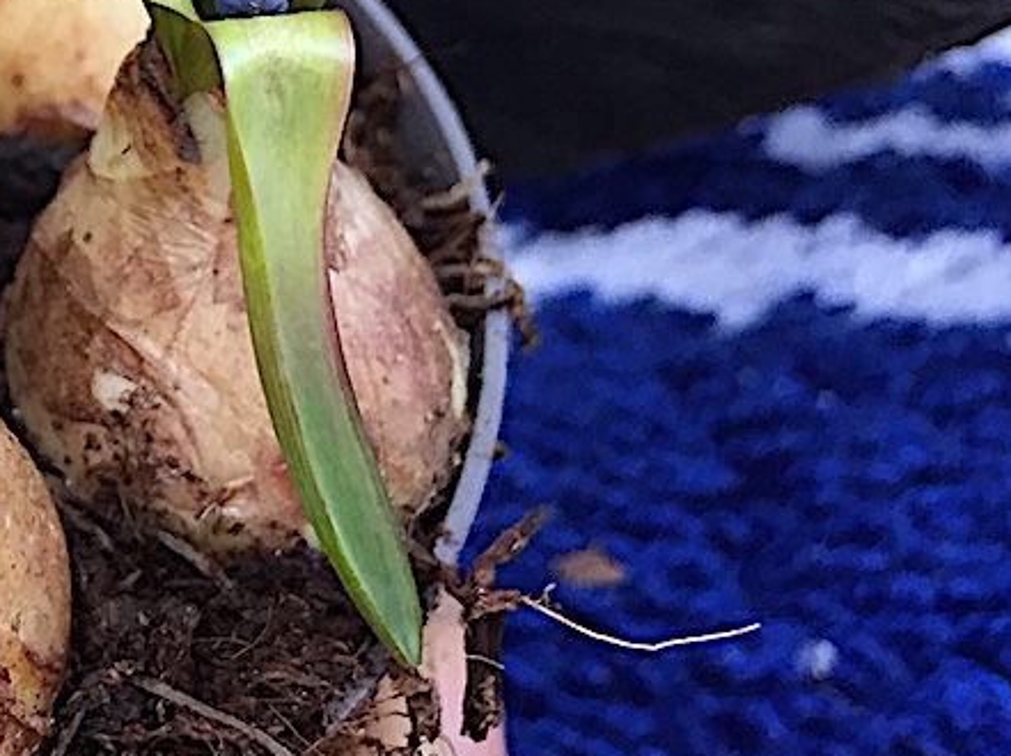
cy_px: -30
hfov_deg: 22.8
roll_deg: -1.8
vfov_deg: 18.1
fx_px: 2305
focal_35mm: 79
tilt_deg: -32.6
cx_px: -193
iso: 50
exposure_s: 1/33
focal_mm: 4.15
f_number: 2.2
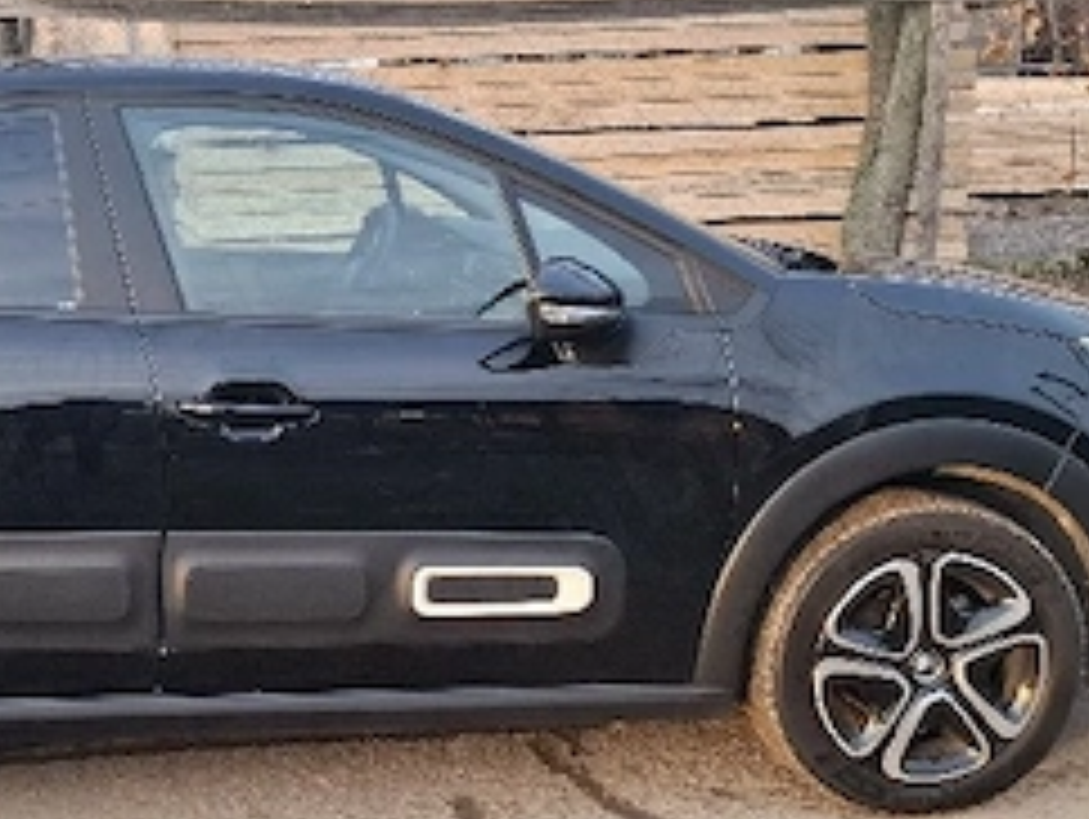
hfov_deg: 32.9
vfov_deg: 25.7
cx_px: 243
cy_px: 432
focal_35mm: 57
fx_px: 1795
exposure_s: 1/108
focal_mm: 5.54
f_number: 1.8
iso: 50
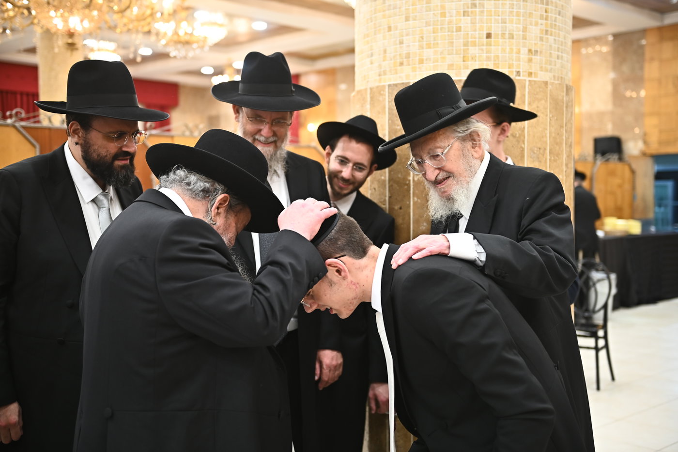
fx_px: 847
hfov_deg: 43.6
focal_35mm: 45
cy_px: 226
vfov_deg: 29.9
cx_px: 339
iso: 800
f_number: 2.8
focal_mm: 45
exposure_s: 1/125
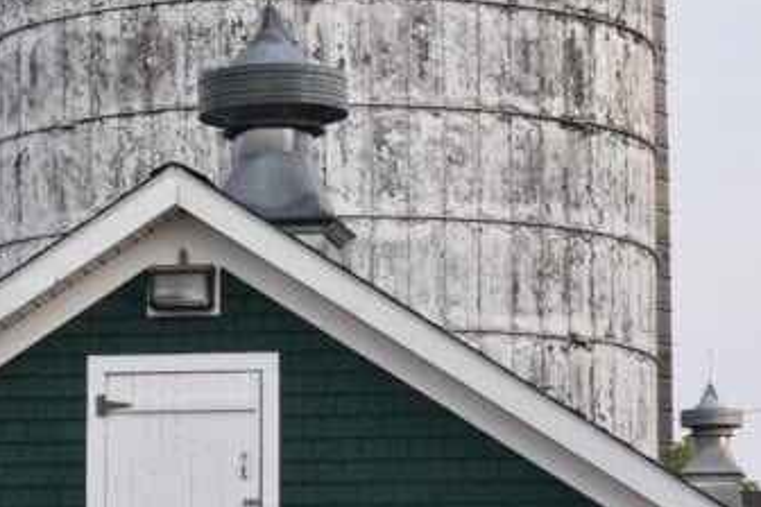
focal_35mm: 125
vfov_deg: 11.0
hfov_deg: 16.3
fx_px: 2642
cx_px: 229
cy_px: 227
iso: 360
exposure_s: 1/250
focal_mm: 50
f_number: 8
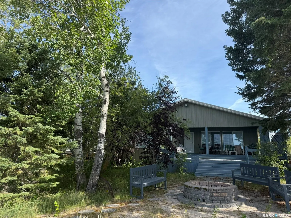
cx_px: 146
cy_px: 109
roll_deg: -1.2
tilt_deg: +10.6
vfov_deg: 56.8
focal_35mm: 24
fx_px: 202
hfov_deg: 71.6
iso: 80
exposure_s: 1/2110
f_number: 1.78
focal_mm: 6.76
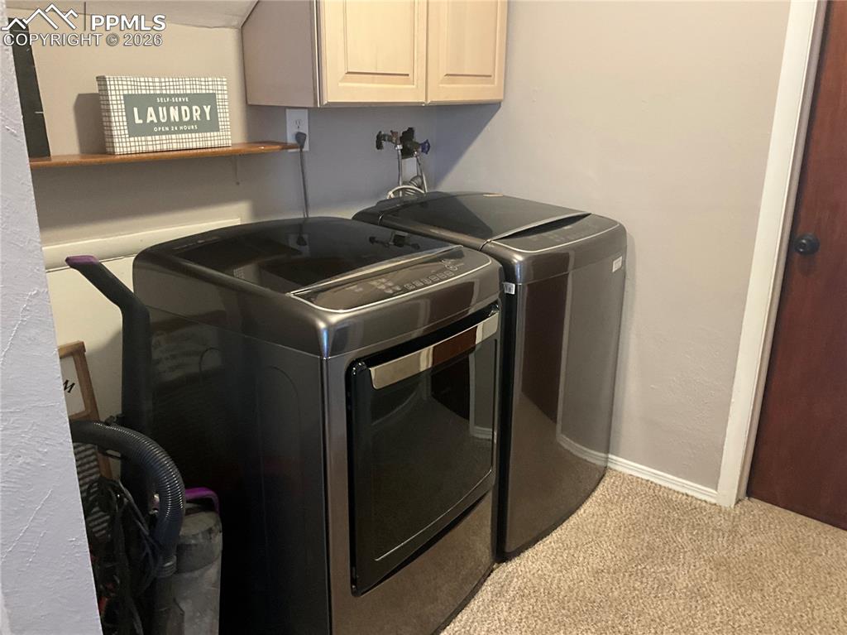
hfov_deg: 61.7
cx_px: 424
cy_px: 318
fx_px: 709
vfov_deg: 48.2
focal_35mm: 29
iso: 320
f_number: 1.8
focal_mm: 3
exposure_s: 1/50
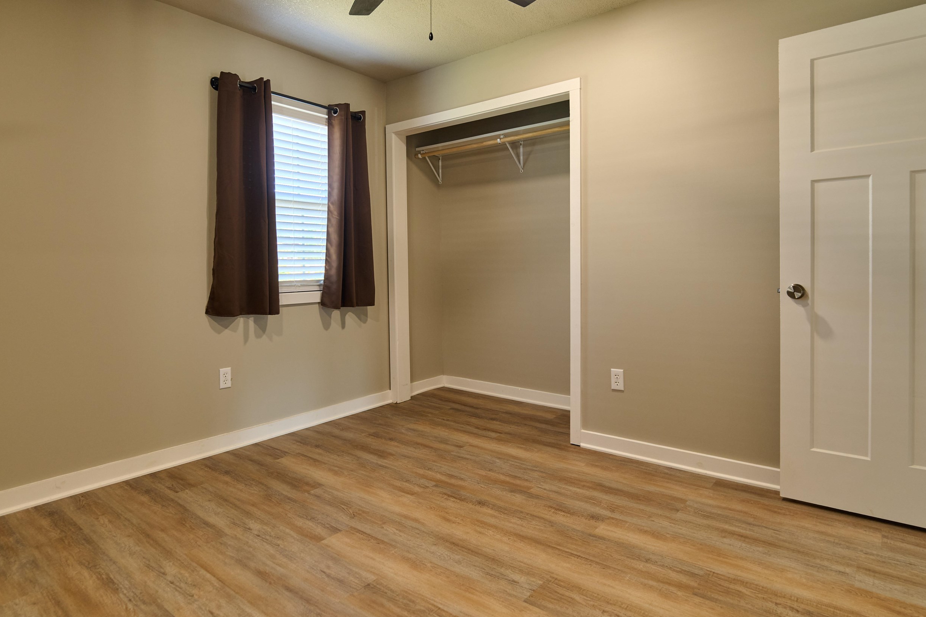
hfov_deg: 83.9
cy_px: 277
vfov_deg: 61.8
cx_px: 435
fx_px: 514
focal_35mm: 20
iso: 1250
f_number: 3.2
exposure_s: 1/1000
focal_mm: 16
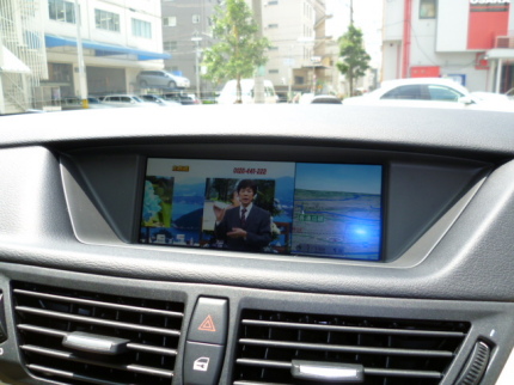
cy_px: 192
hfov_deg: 63.5
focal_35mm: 28
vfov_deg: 49.7
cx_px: 257
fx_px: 416
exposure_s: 1/200
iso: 100
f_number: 2.8
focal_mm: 5
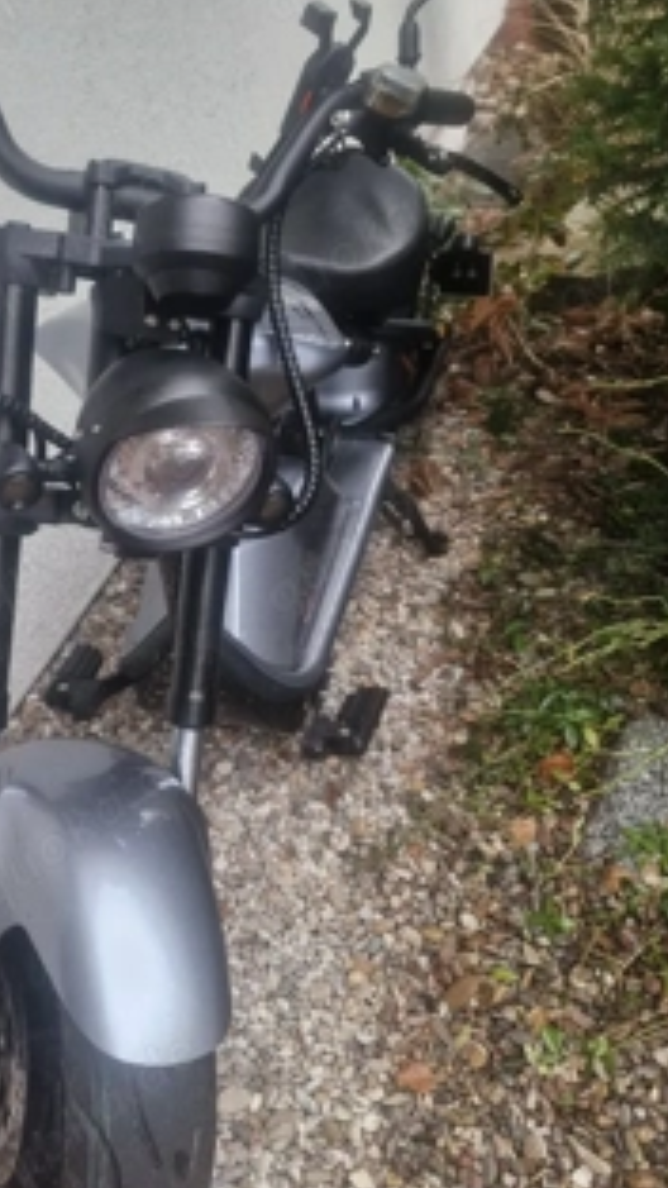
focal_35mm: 32
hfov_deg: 35.8
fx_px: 1008
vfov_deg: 61.0
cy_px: 569
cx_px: 167
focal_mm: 5.54
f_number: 1.8
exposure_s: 1/100
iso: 160
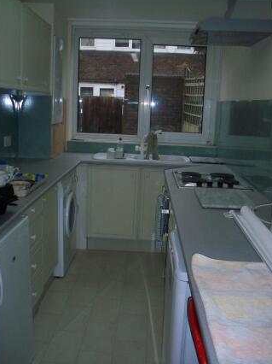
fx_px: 409
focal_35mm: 39
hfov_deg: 36.8
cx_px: 134
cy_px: 182
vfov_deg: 47.9
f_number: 3.5
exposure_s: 1/60
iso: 200
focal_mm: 6.3
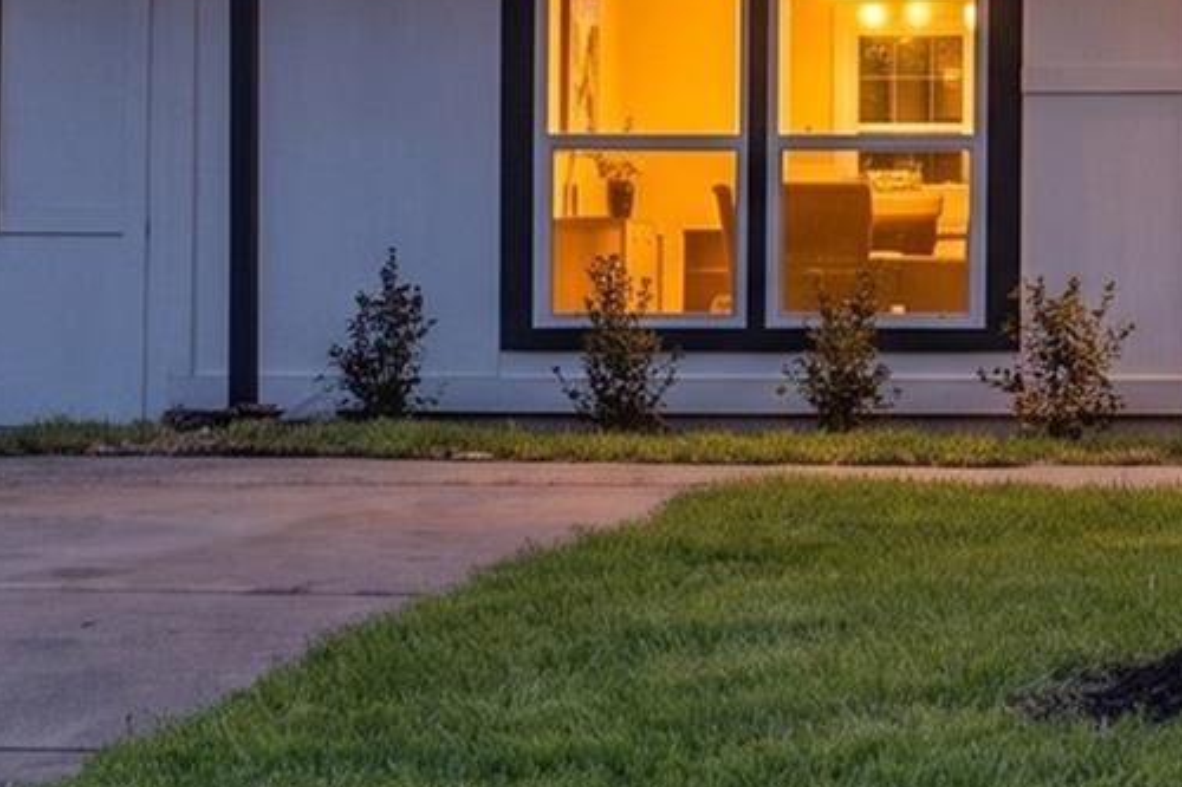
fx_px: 4037
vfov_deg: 11.1
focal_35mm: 123
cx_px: 1234
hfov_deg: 16.3
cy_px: 410
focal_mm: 20
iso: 125
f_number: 8
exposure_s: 1/125
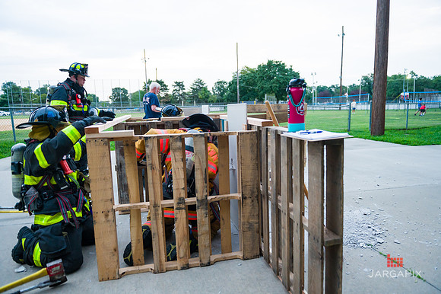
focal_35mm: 24
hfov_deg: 73.8
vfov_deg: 53.1
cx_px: 220
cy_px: 147
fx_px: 294
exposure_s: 1/200
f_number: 3.2
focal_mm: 24
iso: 1600
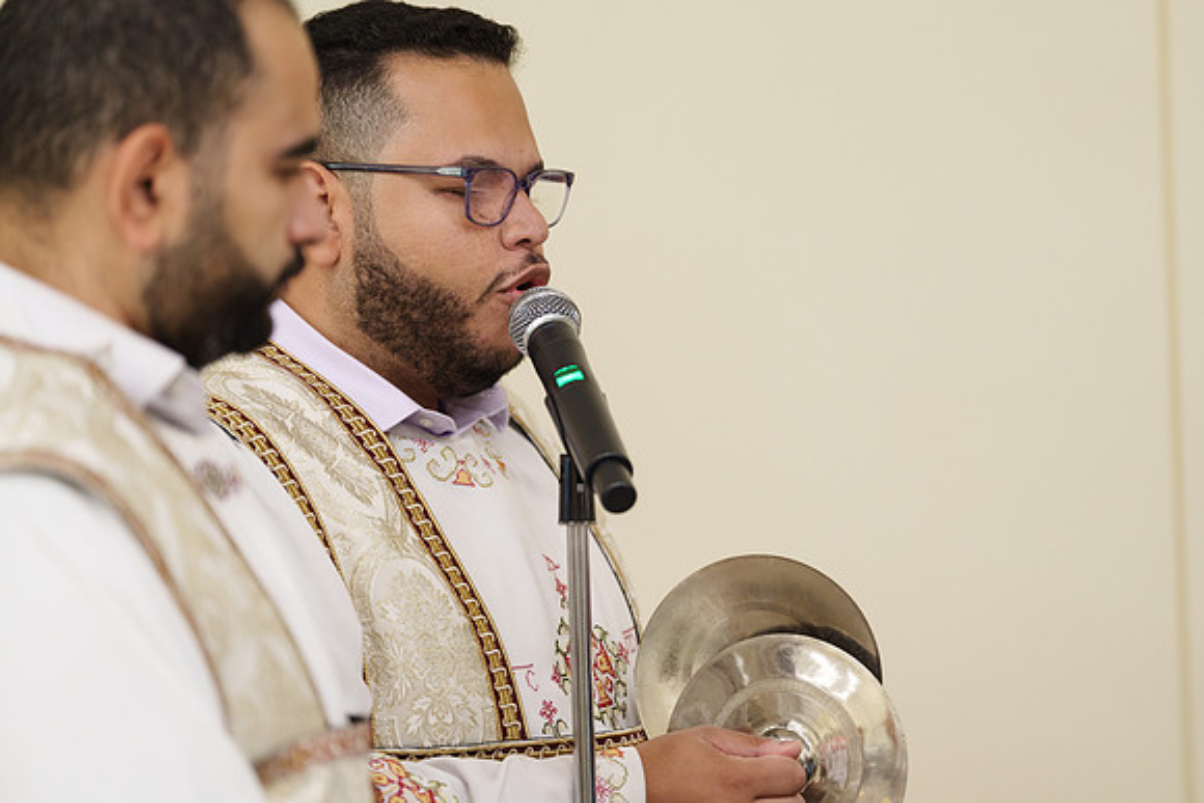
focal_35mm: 168
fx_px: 5620
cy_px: 402
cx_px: 602
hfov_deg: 12.2
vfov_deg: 8.2
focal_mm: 168
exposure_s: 1/200
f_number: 2.8
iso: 1600
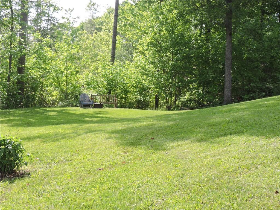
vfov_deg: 30.9
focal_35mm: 47
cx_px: 140
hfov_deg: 40.4
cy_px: 105
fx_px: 380
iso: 100
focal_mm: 8.4
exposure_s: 1/320
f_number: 3.5
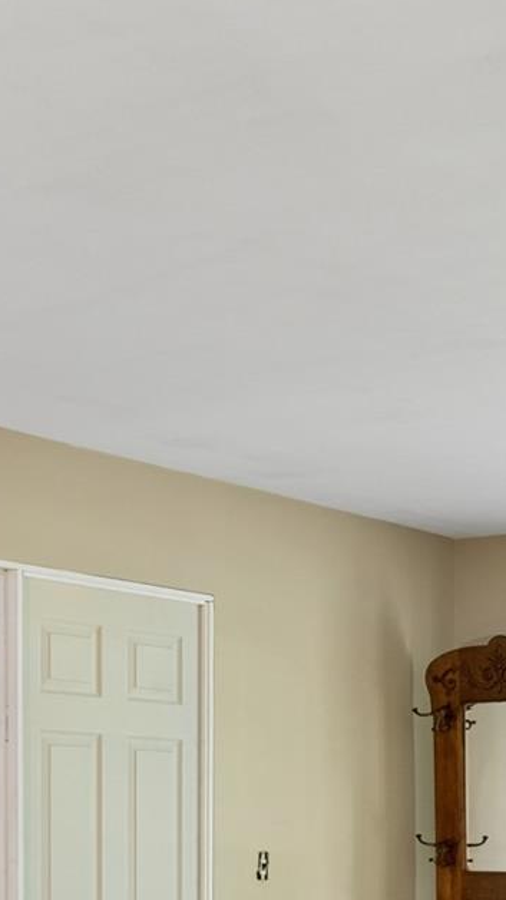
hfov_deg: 14.5
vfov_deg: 24.9
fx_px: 1957
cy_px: 869
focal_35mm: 82
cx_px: 512
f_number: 13
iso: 400
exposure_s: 1/3.33
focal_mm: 24
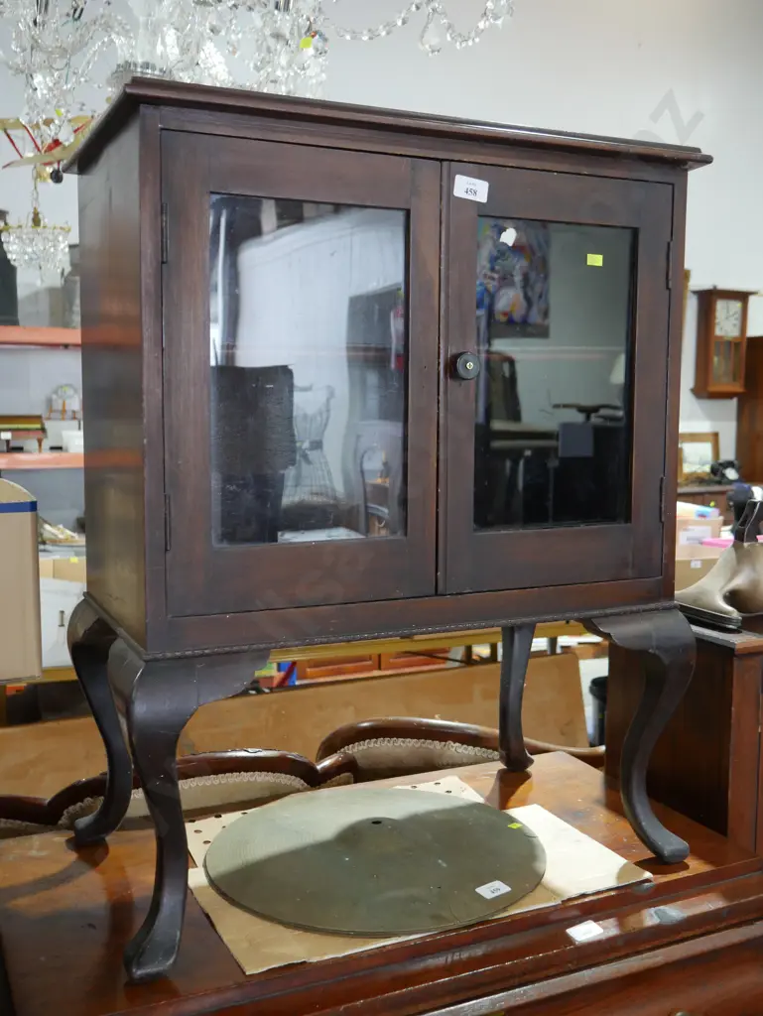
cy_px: 508
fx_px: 1057
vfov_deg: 51.3
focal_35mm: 36
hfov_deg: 39.7
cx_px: 382
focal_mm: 18
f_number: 4
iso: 1000
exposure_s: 1/60
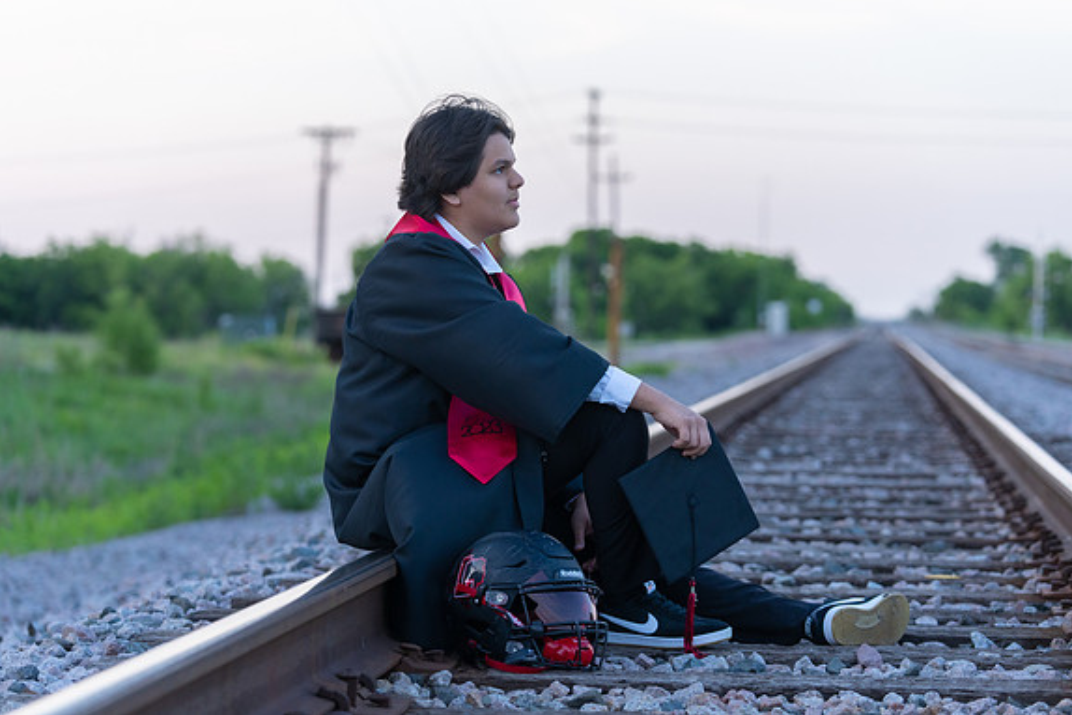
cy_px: 356
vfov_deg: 13.4
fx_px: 3038
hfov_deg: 20.0
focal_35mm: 102
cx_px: 540
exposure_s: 1/320
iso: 1000
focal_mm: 101
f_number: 3.5
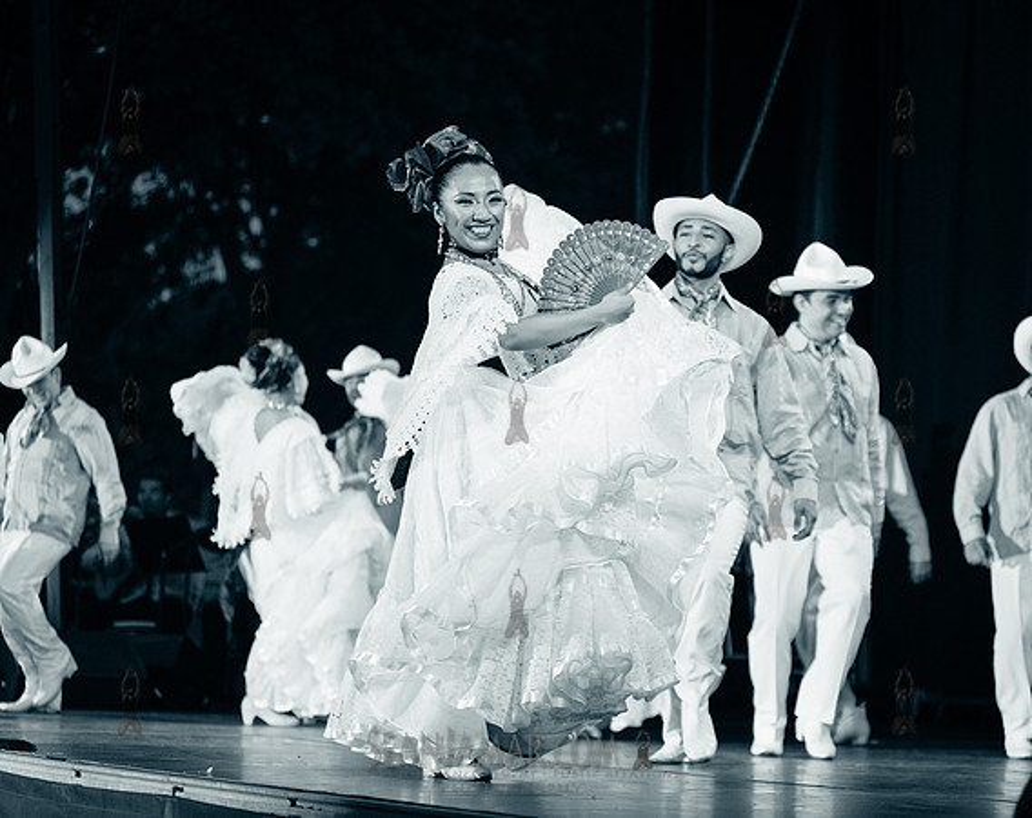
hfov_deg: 21.5
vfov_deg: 17.1
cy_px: 409
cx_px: 543
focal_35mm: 89
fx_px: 2723
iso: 4000
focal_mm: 80
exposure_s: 1/320
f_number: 2.8
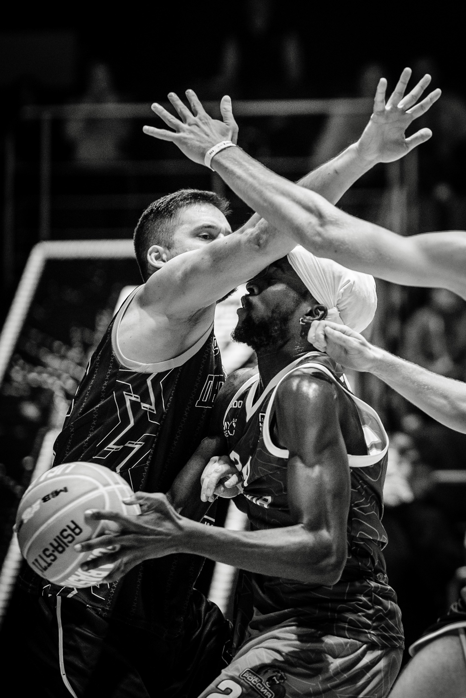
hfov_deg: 8.1
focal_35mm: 169
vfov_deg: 12.2
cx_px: 582
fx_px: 3273
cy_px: 242
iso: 800
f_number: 1.4
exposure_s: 1/800
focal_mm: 85
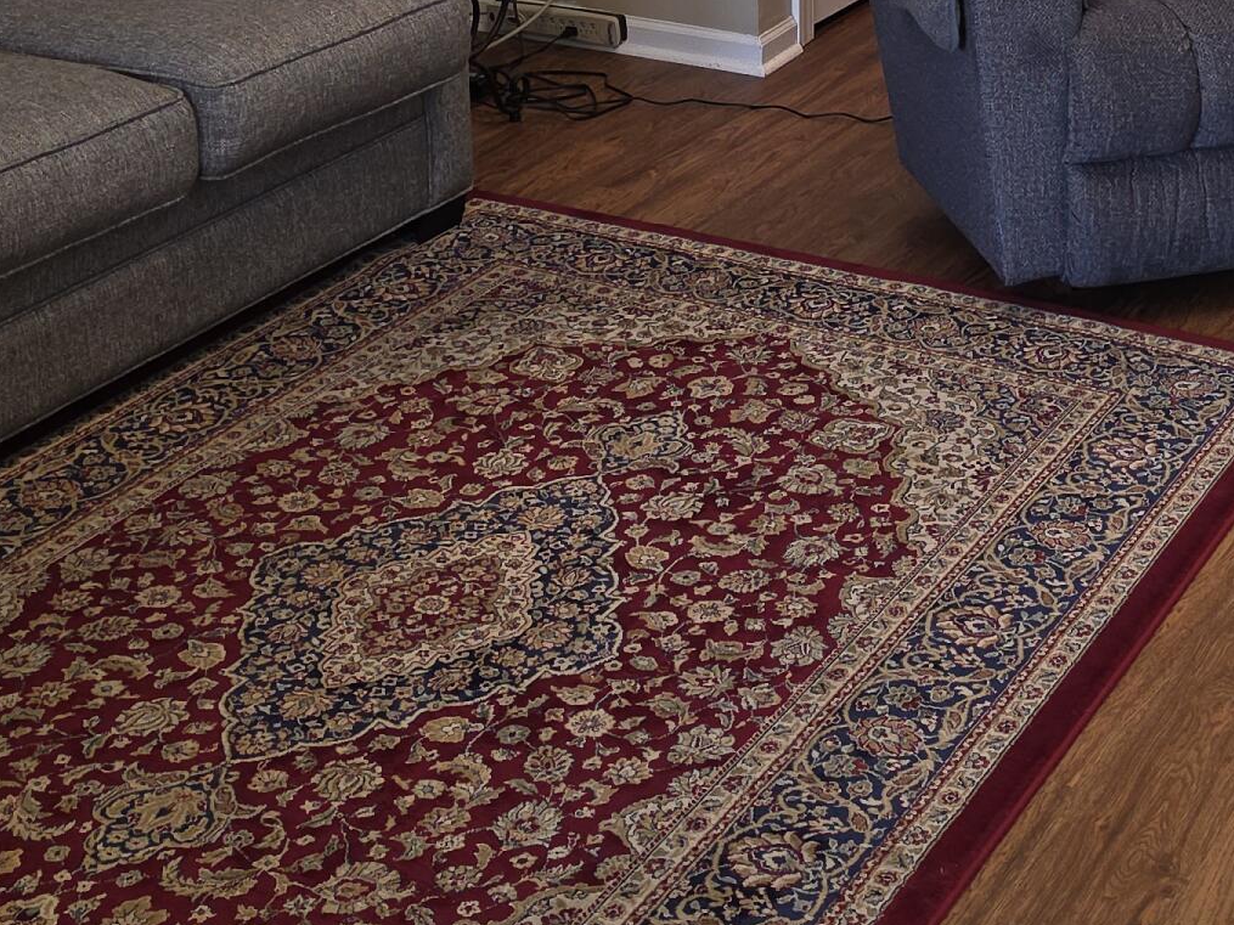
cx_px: 863
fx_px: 2424
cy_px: -174
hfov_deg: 28.3
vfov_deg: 20.3
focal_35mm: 68
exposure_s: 1/60
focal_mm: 6.5
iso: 64
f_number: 1.4
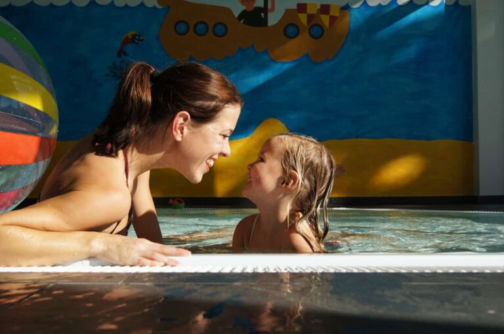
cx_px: 252
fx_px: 587
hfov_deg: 46.5
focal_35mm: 42
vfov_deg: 31.8
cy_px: 167
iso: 100
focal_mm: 28
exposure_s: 1/320
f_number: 6.3
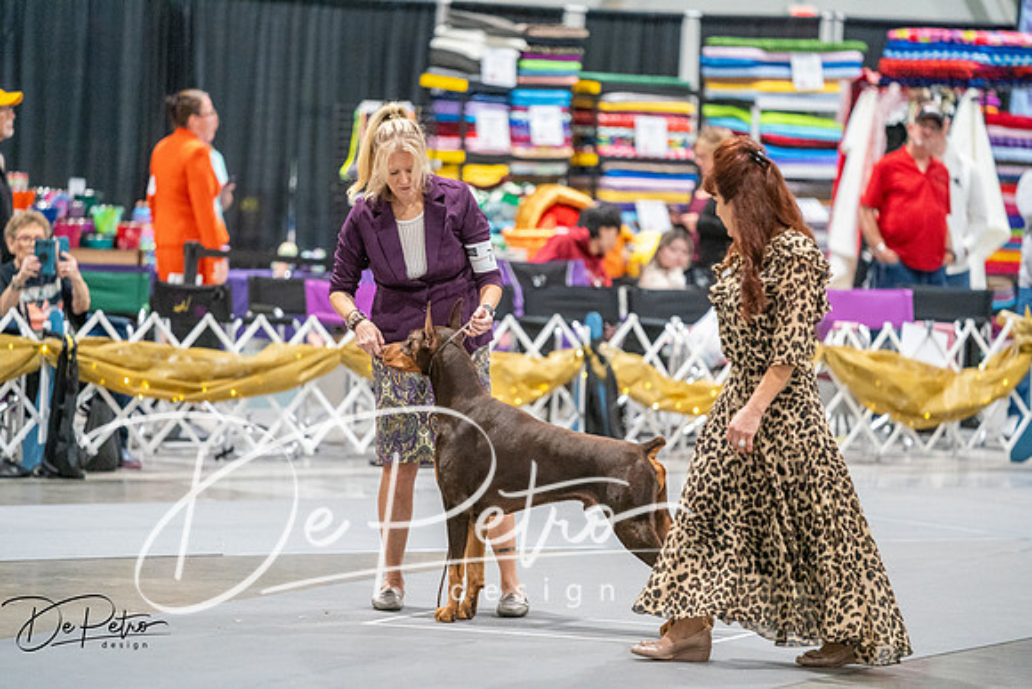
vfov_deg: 6.9
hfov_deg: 10.3
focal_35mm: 200
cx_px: 516
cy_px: 344
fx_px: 5734
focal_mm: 200
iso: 6400
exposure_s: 1/250
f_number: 2.8
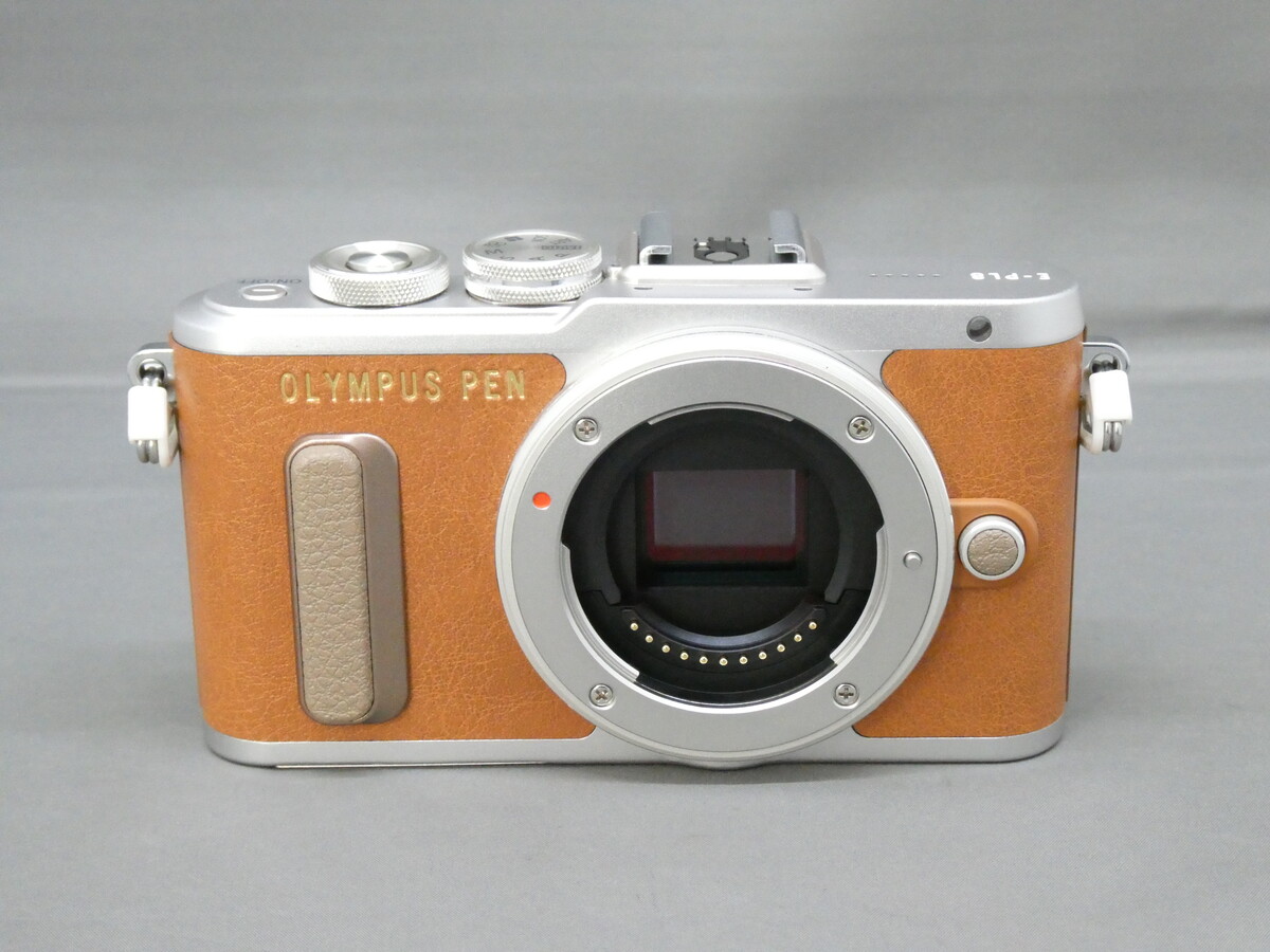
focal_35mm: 65
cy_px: 476
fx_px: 2385
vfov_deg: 22.6
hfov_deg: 29.8
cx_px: 635
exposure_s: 1/80
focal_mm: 11.7
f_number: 5
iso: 1600
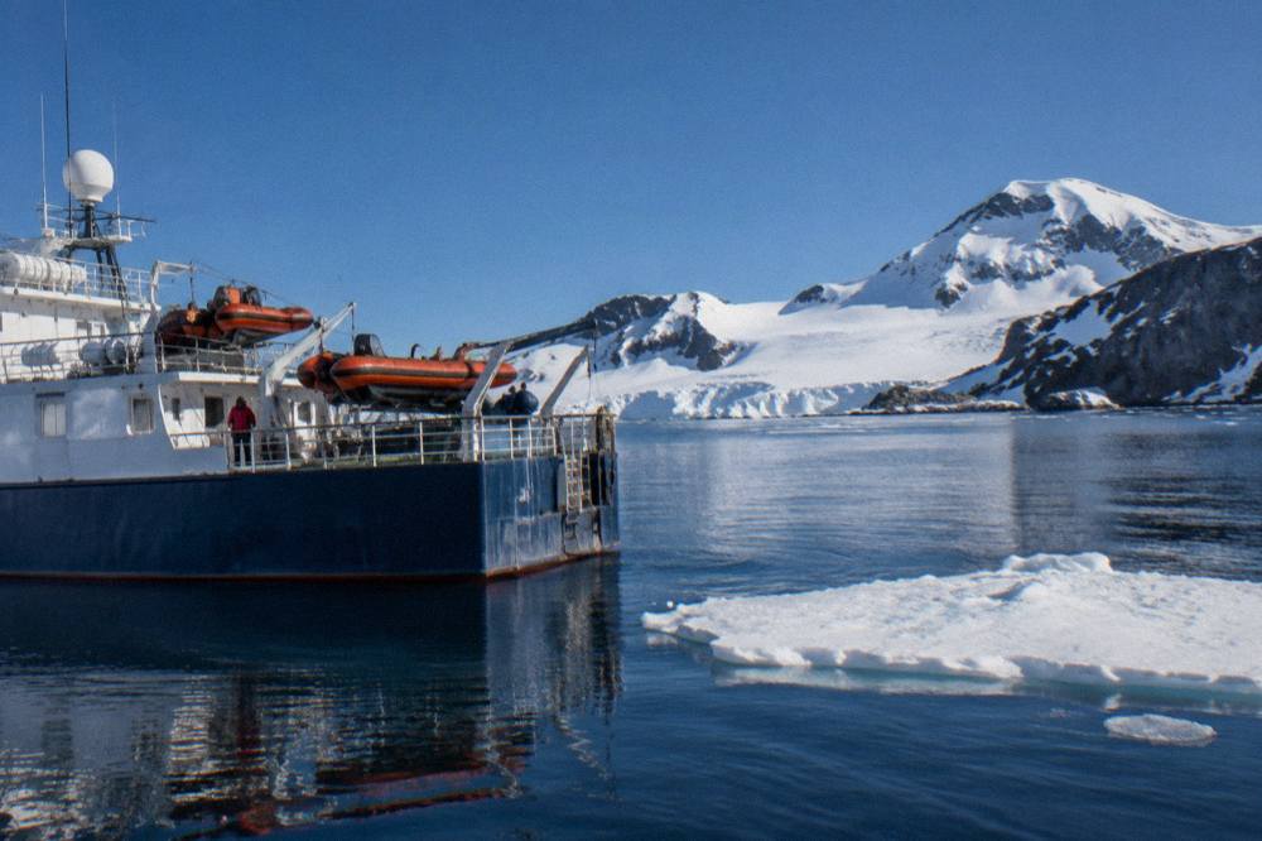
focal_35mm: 70
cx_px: 631
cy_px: 420
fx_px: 2453
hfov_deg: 28.9
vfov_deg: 19.4
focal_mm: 70
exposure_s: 1/800
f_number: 6.3
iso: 500
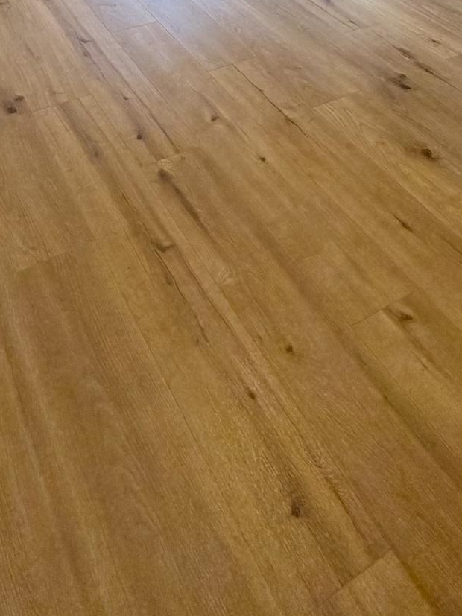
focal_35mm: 39
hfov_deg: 36.6
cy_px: -139
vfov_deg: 36.1
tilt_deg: -15.6
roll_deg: -1.1
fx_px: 694
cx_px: 173
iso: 160
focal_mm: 2.22
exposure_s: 1/60
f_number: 2.2
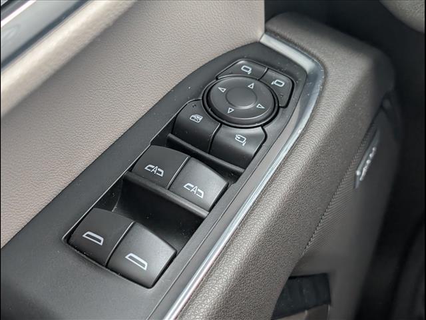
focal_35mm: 49
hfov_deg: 38.9
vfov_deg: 29.7
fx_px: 603
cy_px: 160
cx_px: 213
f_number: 1.68
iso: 598
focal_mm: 6.9
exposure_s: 1/182
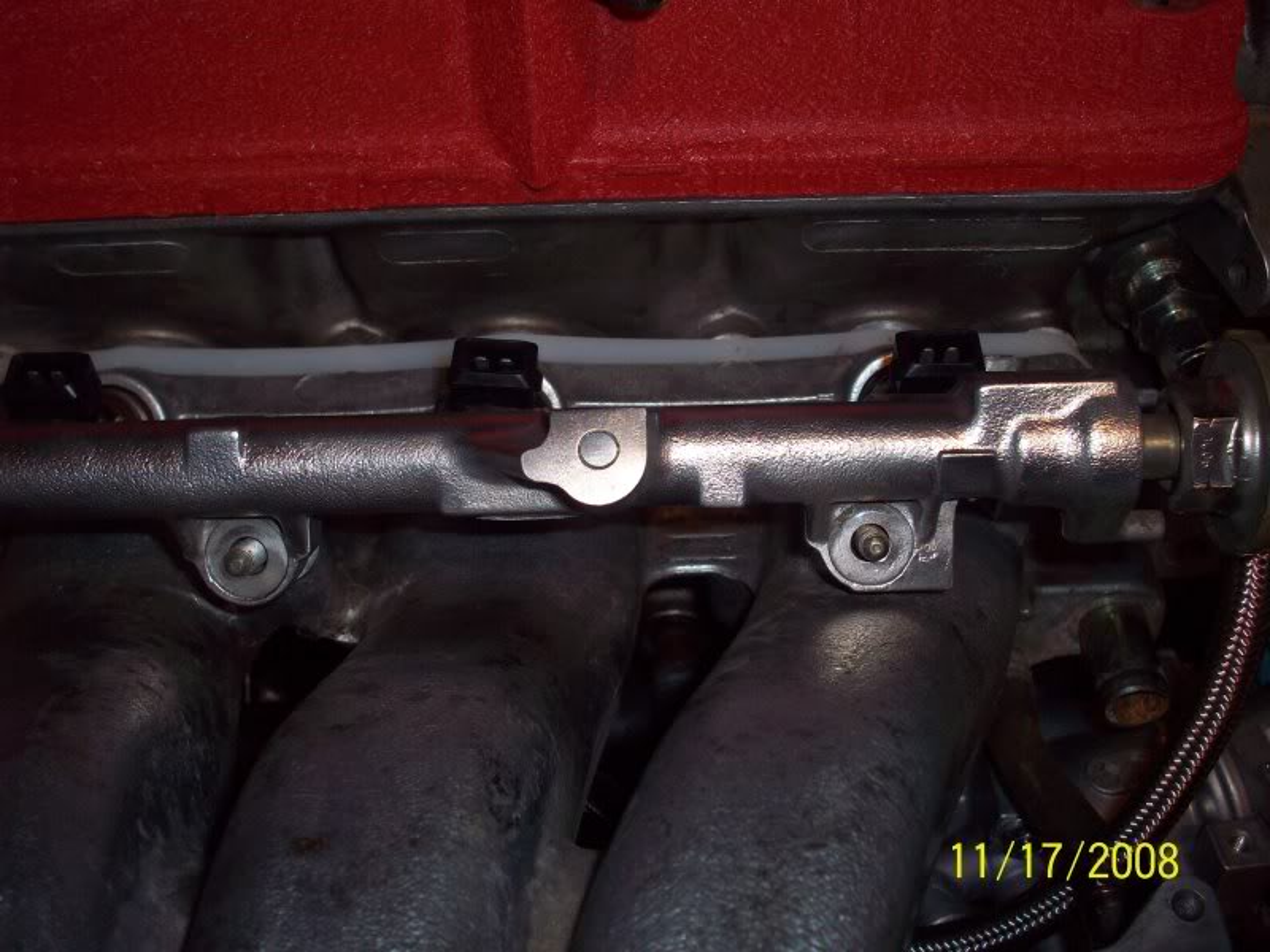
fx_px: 1357
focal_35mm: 37
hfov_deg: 50.1
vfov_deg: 38.7
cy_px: 476
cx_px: 635
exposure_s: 1/64
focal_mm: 6.2
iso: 80
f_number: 2.8
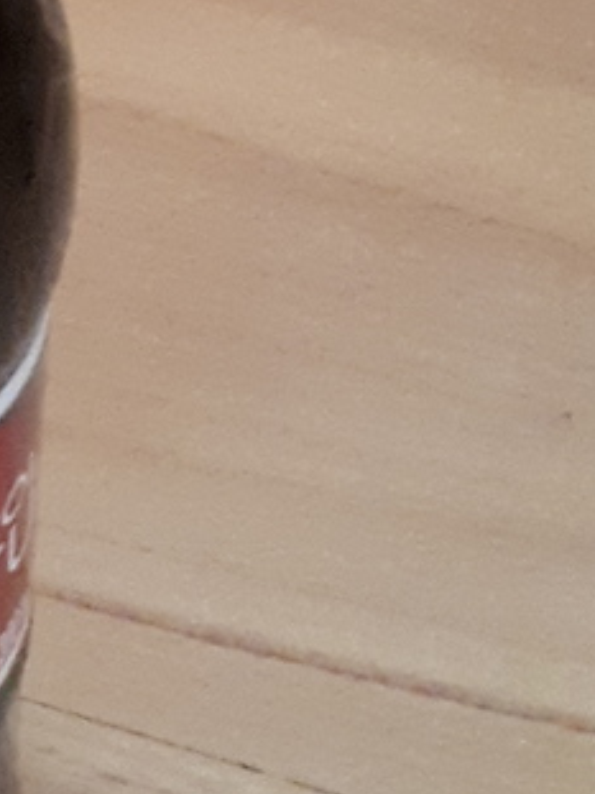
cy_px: 61
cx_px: -235
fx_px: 1835
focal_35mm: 80
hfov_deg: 17.0
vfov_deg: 23.7
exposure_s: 1/17
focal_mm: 3.6
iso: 1250
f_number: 1.9
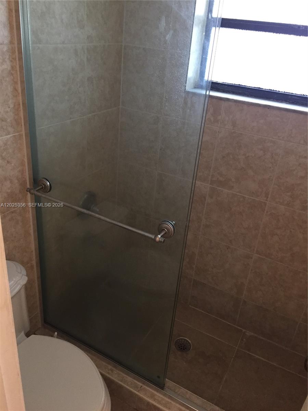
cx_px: 154
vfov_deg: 61.7
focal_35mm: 29
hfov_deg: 48.2
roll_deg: -5.1
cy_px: 206
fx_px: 344
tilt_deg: -28.1
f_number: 2.2
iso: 160
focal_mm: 4.15
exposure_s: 1/30
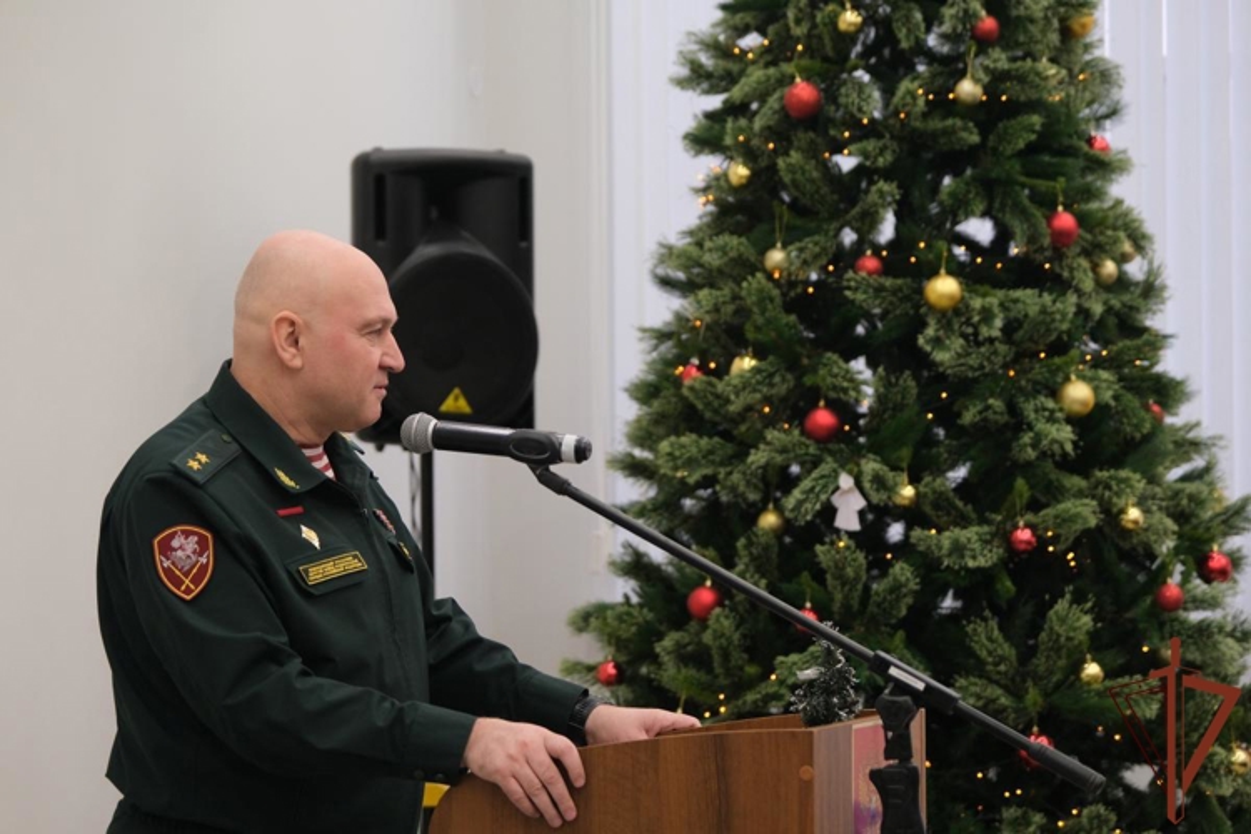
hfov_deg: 17.1
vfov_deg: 11.4
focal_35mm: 120
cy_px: 417
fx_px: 4170
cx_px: 626
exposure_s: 1/120
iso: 1600
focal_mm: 80
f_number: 4
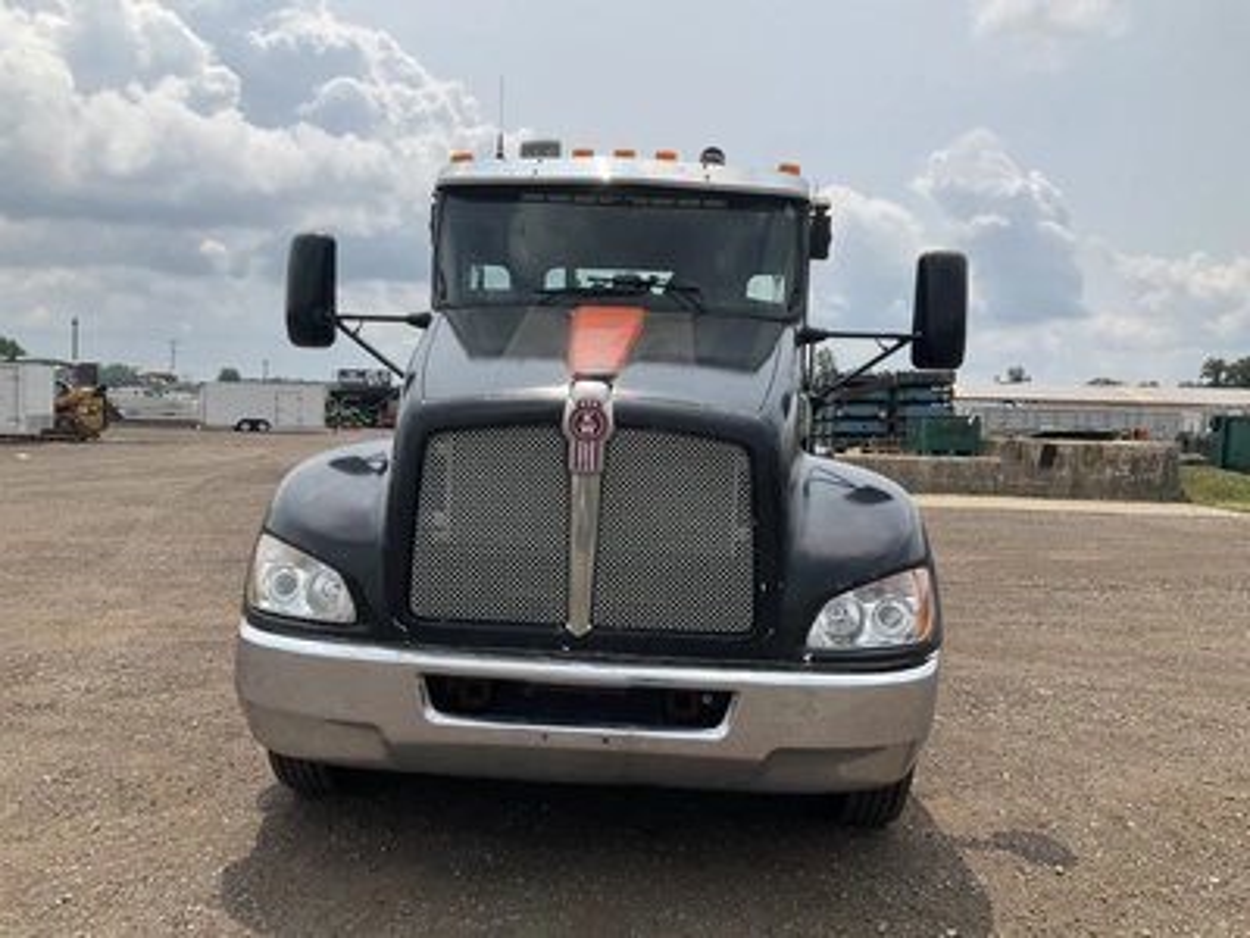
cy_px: 469
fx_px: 1047
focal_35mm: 29
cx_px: 625
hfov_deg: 61.7
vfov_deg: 48.2
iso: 25
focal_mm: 3
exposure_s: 1/2959
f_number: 1.8
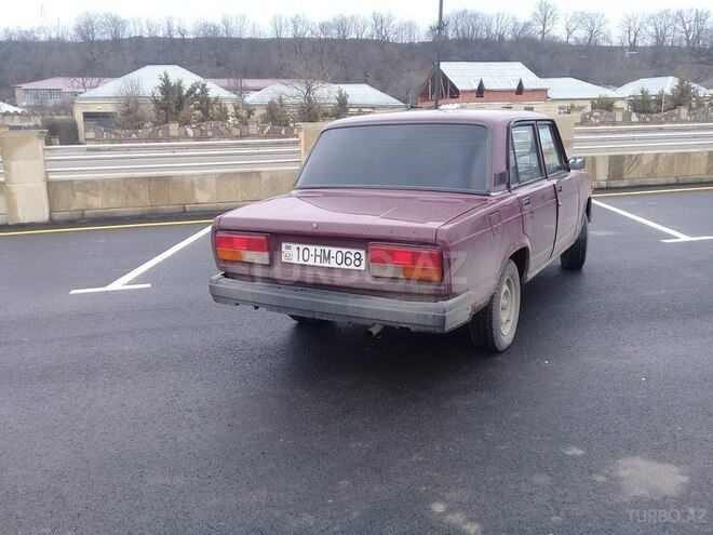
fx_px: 639
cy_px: 268
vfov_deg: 45.4
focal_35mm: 31
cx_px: 356
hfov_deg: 58.4
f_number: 2.2
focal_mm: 3.3
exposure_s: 1/185
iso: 50
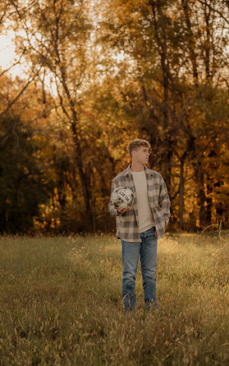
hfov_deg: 16.9
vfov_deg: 26.8
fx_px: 770
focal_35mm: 77
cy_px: 183
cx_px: 117
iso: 250
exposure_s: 1/1250
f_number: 1.8
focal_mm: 50
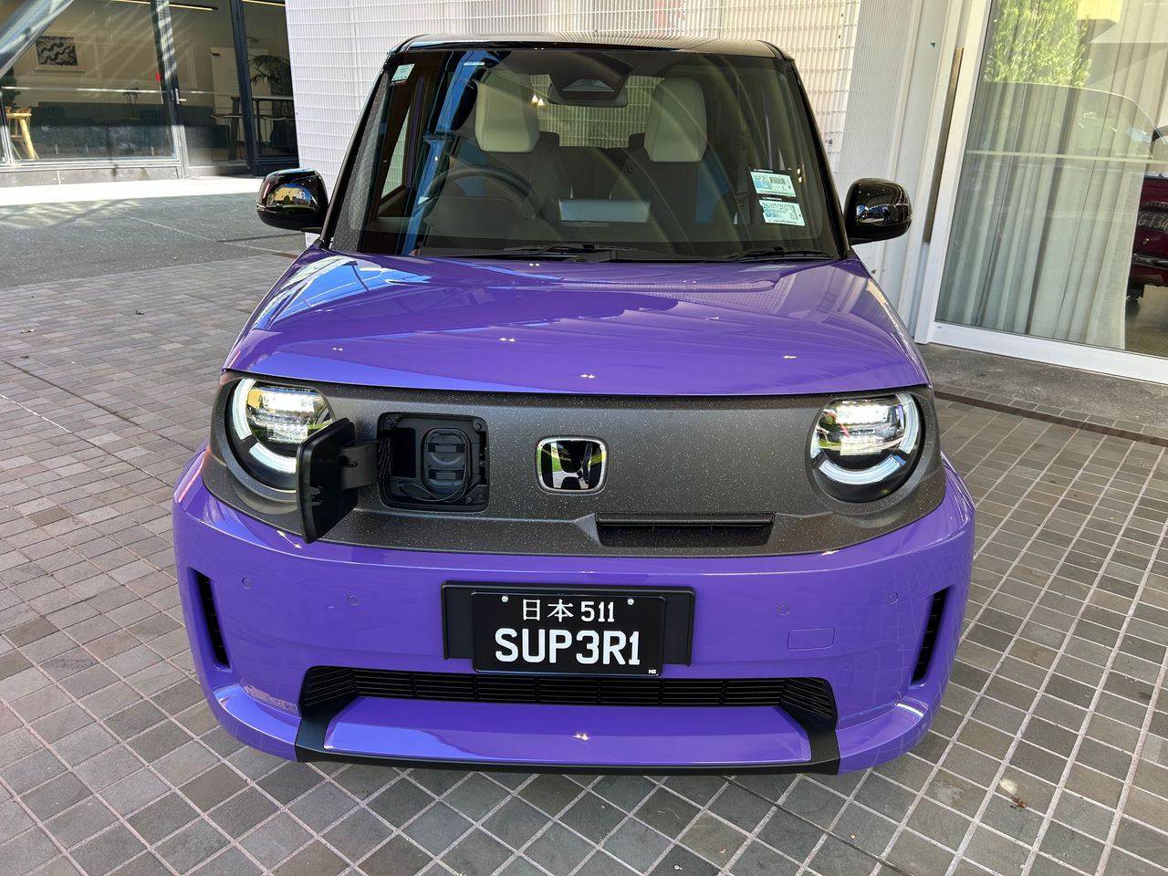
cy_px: 438
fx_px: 877
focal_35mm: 26
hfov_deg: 67.3
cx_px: 584
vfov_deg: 53.1
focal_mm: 5.7
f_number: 1.5
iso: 40
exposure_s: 1/100
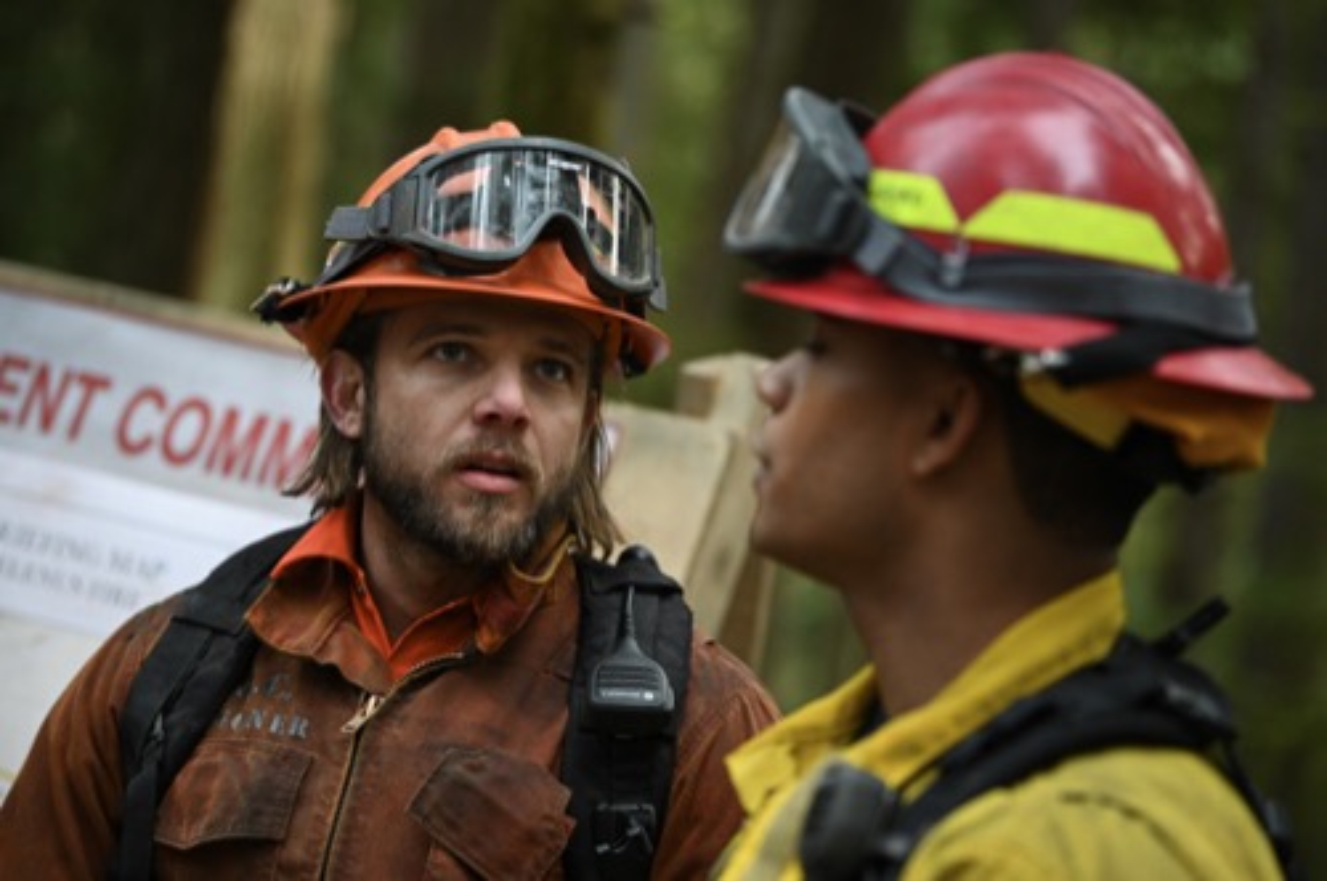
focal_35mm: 98
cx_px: 664
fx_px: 3608
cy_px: 440
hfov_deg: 20.8
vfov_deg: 13.9
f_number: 2.8
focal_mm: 98
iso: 1600
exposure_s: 1/500
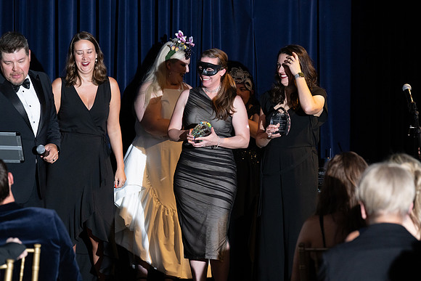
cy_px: 140
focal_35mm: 150
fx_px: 1754
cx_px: 210
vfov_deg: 9.2
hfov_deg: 13.7
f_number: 5
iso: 2500
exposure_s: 1/200
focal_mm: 150
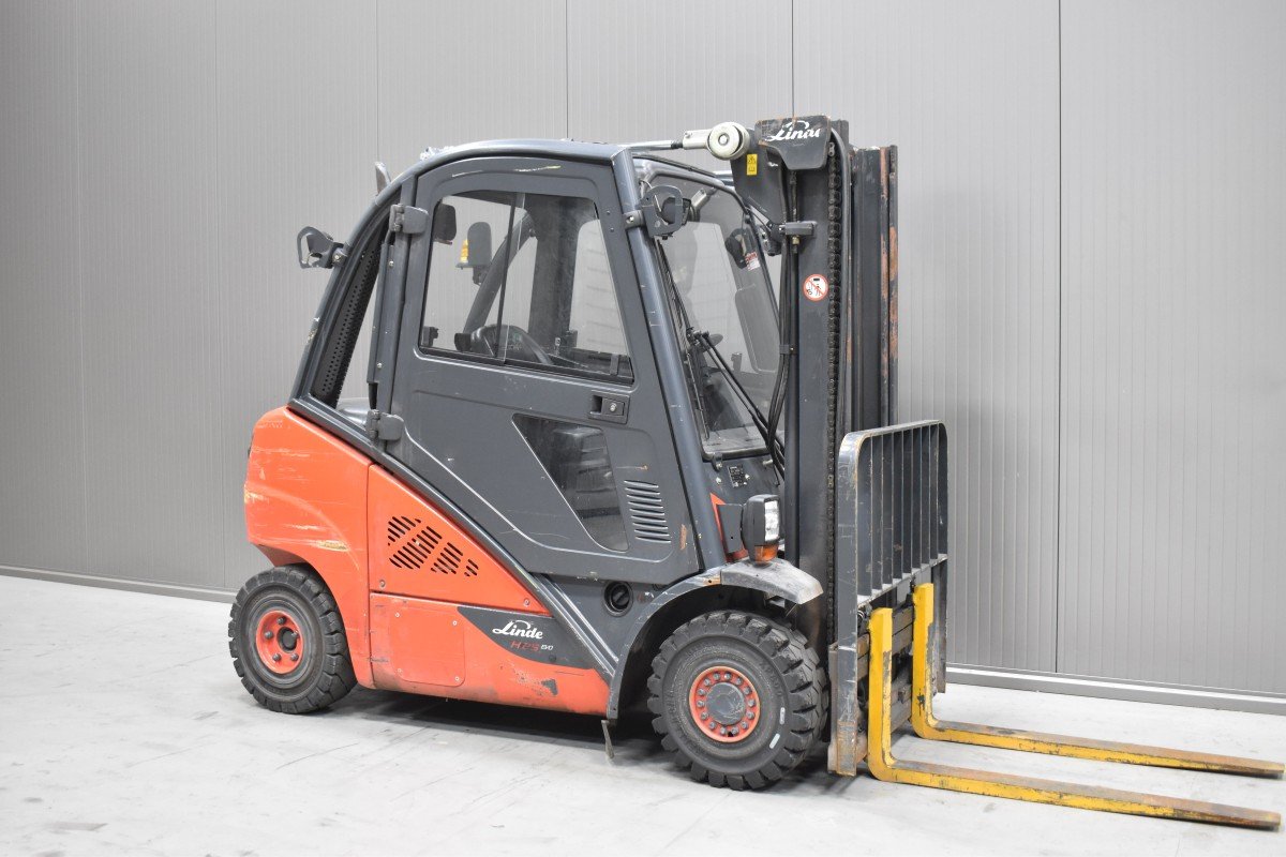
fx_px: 1286
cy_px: 428
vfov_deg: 36.9
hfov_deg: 53.1
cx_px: 643
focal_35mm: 36
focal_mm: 24
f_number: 4.5
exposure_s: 1/25
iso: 1600
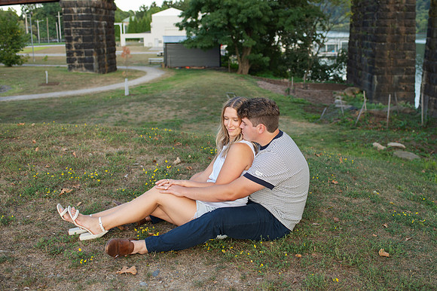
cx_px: 252
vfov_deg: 32.5
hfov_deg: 47.2
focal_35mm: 41
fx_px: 498
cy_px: 145
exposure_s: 1/320
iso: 180
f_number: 3.2
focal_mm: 35
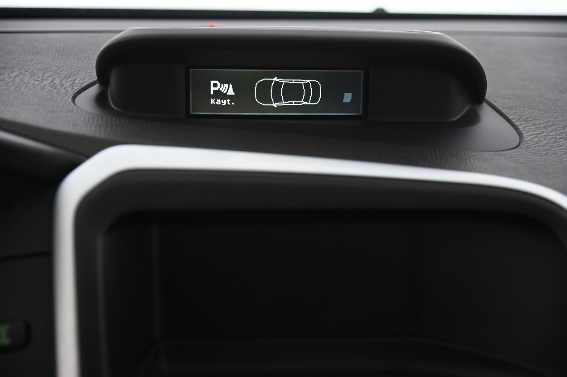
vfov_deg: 20.9
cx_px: 284
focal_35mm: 65
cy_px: 188
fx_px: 1023
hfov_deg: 31.0
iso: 2000
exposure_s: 1/30
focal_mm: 65
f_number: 4
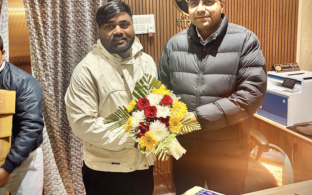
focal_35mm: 37
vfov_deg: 34.2
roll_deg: +2.0
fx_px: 315
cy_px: 71
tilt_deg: -8.9
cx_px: 157
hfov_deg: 52.8
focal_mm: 5.96
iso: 200
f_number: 1.6
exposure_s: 1/50
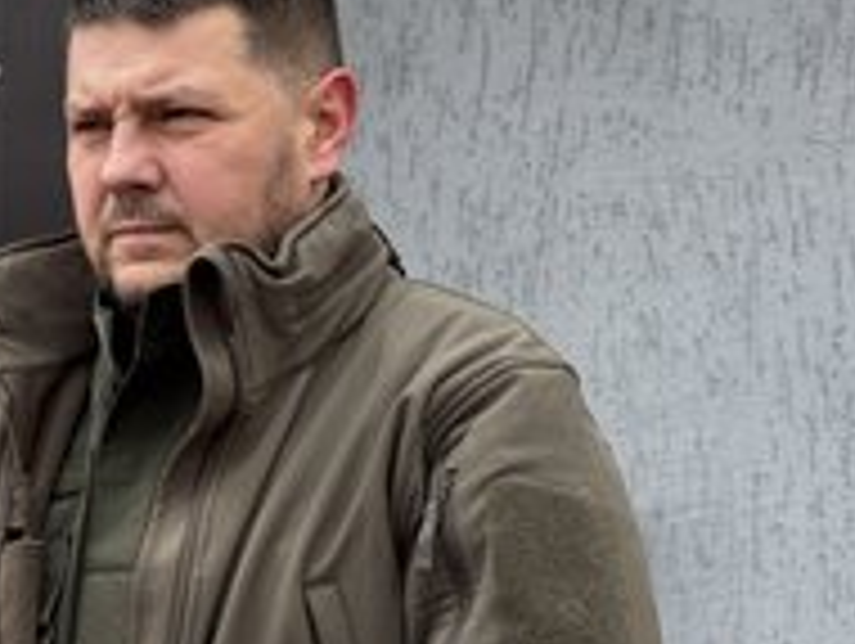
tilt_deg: +4.1
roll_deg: -0.3
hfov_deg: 19.0
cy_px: 369
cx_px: 50
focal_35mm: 101
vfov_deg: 14.7
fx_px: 2498
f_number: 1.78
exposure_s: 1/172
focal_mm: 6.76
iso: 64
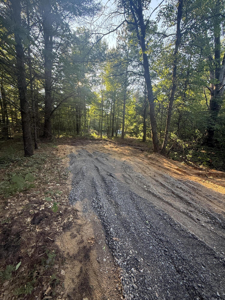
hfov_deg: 85.7
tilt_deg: -7.9
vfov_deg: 102.1
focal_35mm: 14
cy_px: 150
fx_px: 121
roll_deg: -3.6
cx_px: 112
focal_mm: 2.22
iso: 125
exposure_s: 1/99
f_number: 2.2
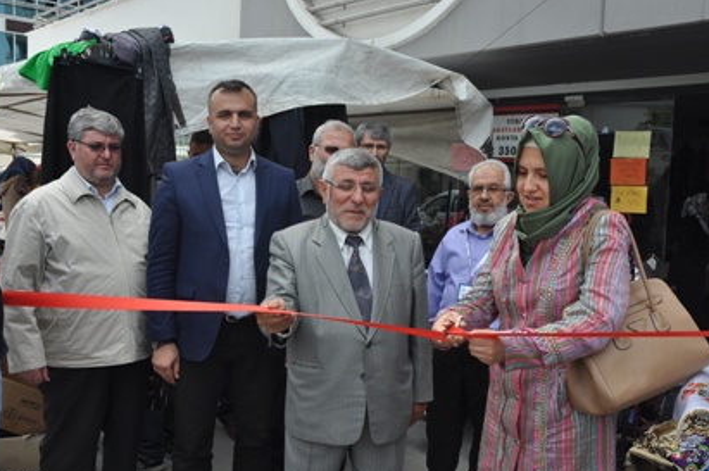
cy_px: 254
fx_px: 708
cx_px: 367
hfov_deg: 53.2
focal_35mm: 36
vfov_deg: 36.8
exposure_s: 1/200
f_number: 7.1
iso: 200
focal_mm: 22
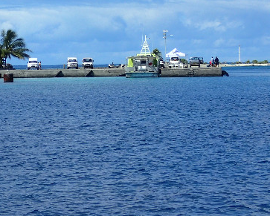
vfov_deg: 7.2
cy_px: 37
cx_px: 38
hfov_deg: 9.0
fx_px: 1719
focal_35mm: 215
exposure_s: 1/500
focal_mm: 18
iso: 100
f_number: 6.3
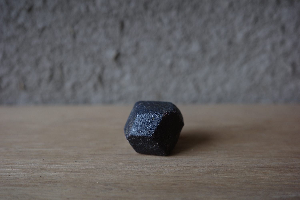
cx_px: 150
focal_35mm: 40
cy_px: 100
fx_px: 333
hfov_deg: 48.5
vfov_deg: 33.4
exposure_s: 1/100
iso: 200
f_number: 2.8
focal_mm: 26
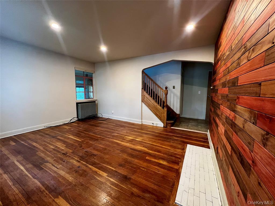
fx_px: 103
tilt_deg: -5.7
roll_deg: +0.1
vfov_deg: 89.9
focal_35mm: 13
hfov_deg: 106.2
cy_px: 103
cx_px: 138
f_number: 1.8
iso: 400
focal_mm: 1.57
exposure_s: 1/60
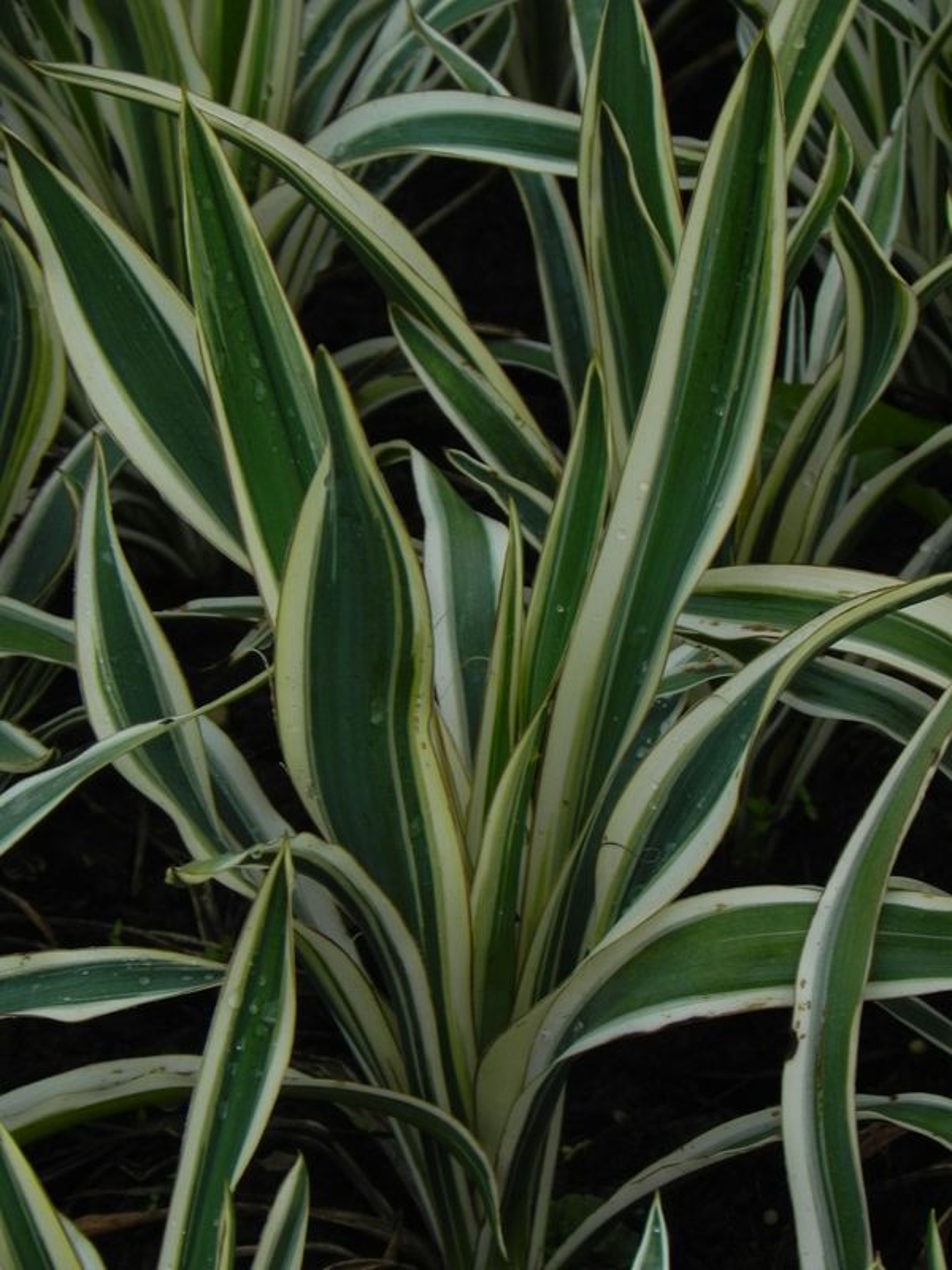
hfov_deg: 6.0
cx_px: 476
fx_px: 9057
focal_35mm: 247
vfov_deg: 8.0
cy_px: 635
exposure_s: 1/20
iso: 160
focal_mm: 44
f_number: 5
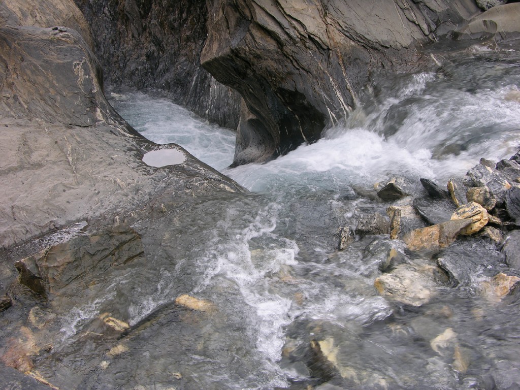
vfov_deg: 36.8
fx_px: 586
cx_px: 260
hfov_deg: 47.9
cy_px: 195
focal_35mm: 39
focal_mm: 10
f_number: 3.6
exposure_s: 1/57
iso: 50
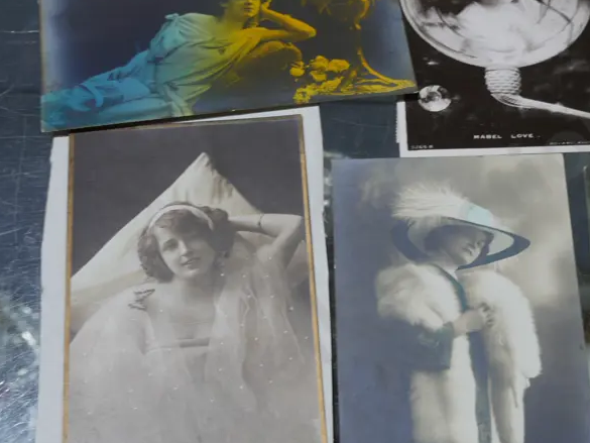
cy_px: 244
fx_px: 1193
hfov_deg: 27.4
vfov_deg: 21.0
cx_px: 446
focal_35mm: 70
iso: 200
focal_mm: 20
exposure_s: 1/100
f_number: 4.4
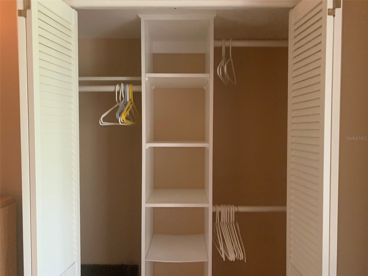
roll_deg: +0.3
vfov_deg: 53.1
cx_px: 184
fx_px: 276
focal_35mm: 26
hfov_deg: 67.3
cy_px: 138
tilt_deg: -3.8
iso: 400
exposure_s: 1/40
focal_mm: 4.25
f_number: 1.8
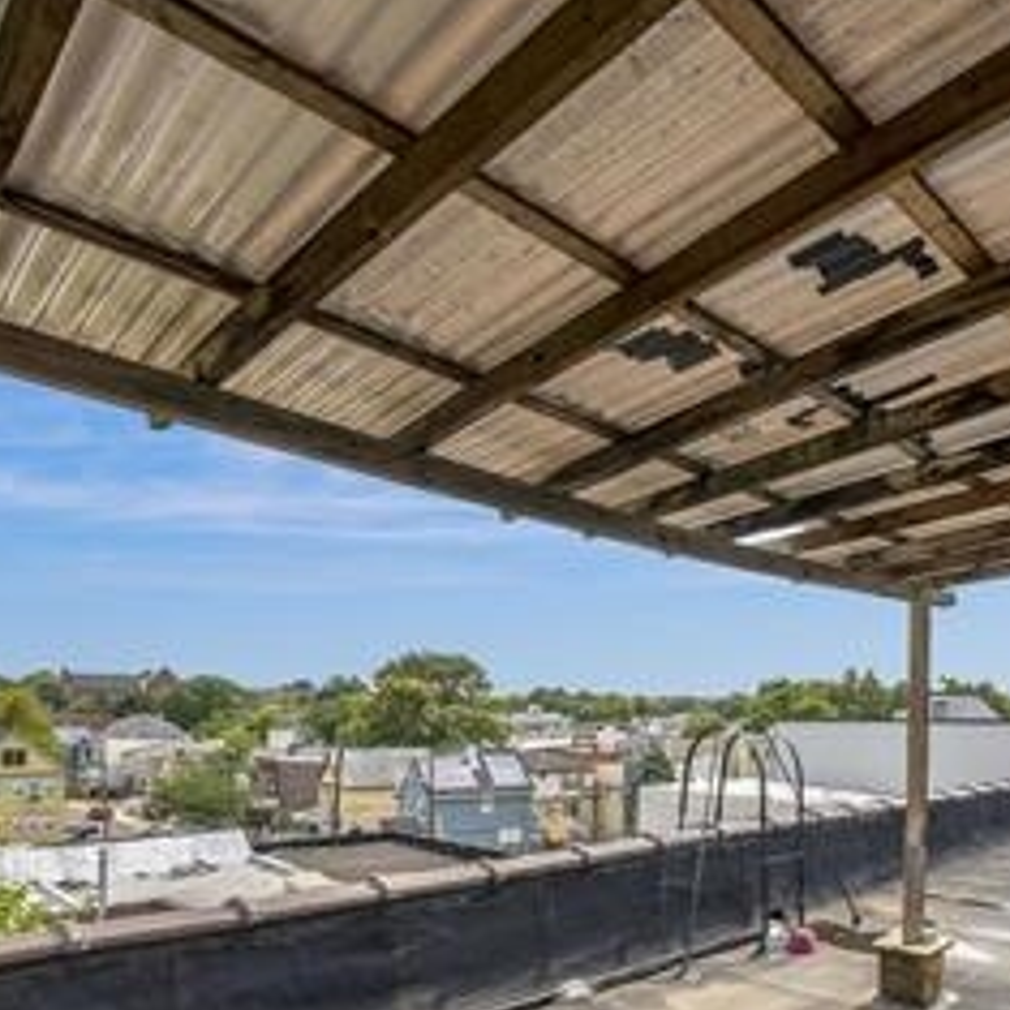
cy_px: 716
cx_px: 780
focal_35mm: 25
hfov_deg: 59.0
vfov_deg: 60.6
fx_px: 825
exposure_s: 1/125
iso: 100
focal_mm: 13
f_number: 8
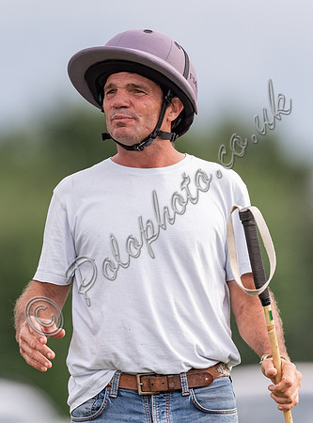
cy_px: 174
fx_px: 10686
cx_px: 111
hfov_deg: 1.7
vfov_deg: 2.3
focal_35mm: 879
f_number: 4
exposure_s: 1/2500
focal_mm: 500
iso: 800
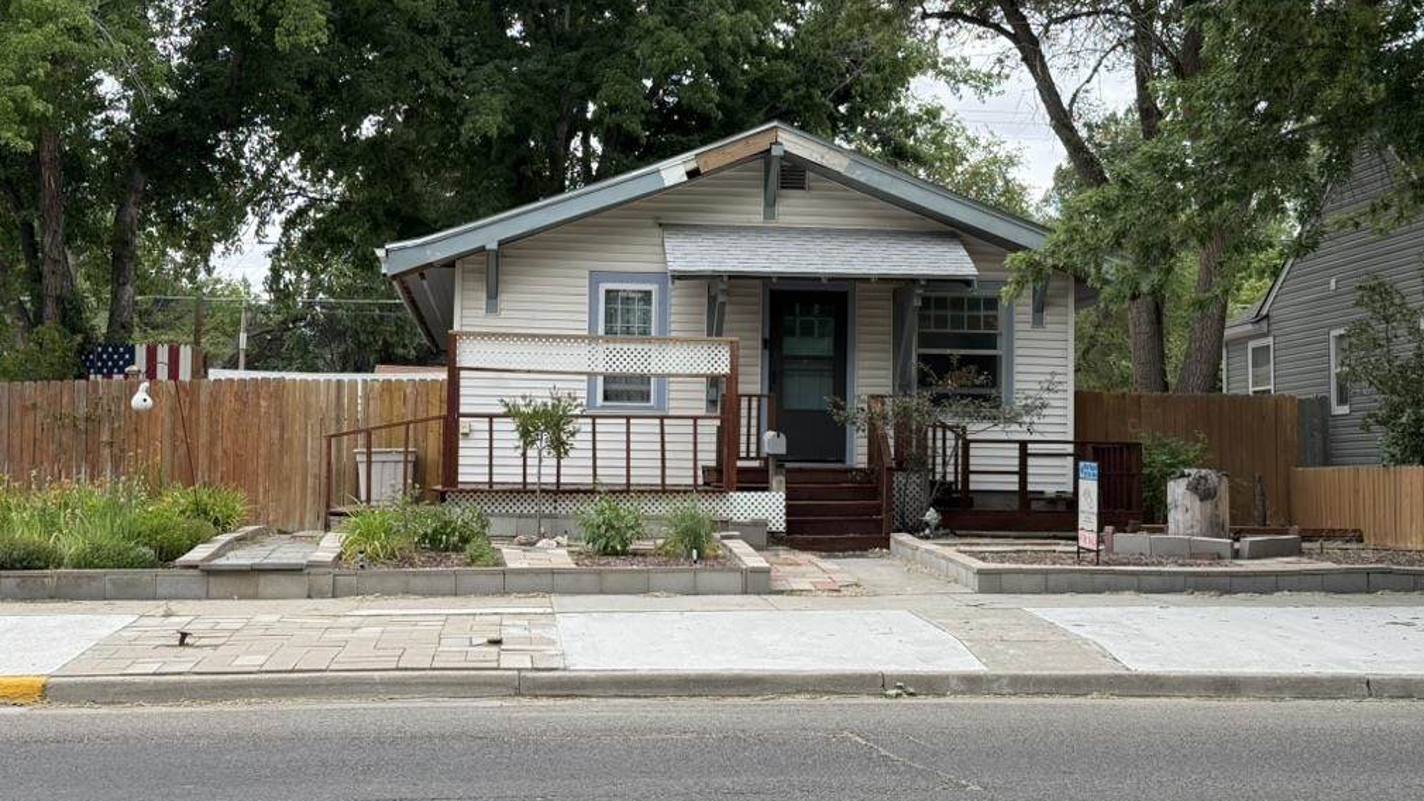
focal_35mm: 53
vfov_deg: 22.6
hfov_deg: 39.2
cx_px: 711
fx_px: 2001
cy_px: 348
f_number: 1.78
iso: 80
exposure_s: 1/1085
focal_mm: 6.76
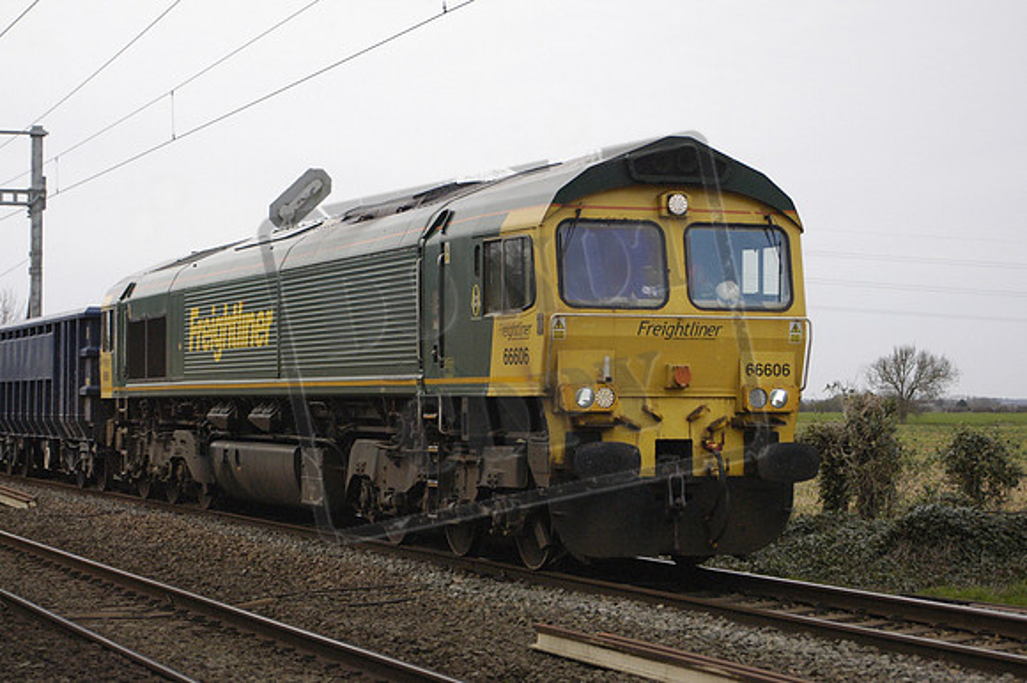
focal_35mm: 84
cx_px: 514
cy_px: 342
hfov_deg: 24.2
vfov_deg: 16.2
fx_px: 2395
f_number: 5
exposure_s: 1/2000
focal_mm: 56
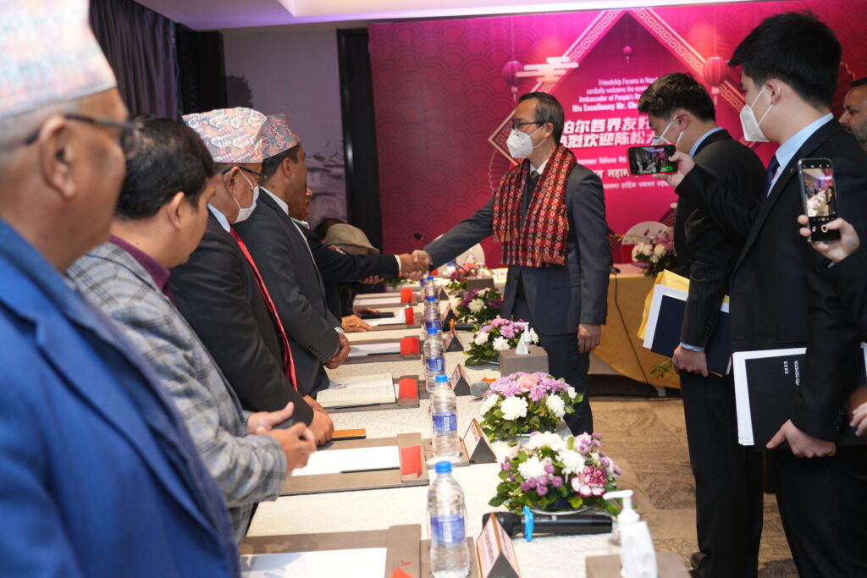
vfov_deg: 31.9
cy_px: 289
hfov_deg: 46.4
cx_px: 434
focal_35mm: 42
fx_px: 1012
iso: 1250
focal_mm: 42
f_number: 4
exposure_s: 1/60
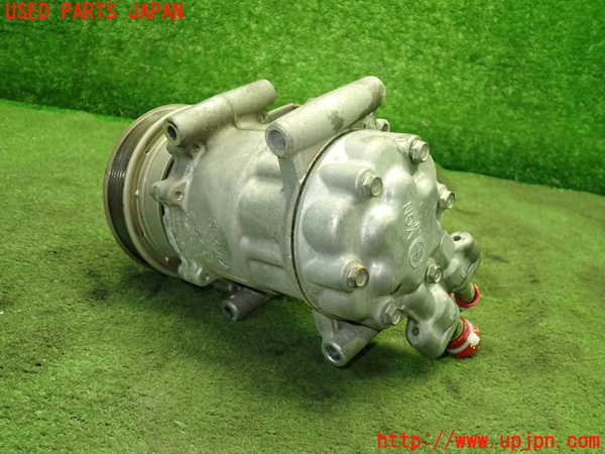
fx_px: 524
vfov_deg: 46.8
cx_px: 302
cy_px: 227
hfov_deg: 60.0
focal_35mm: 30
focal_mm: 5.4
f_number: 2.3
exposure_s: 1/30
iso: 250
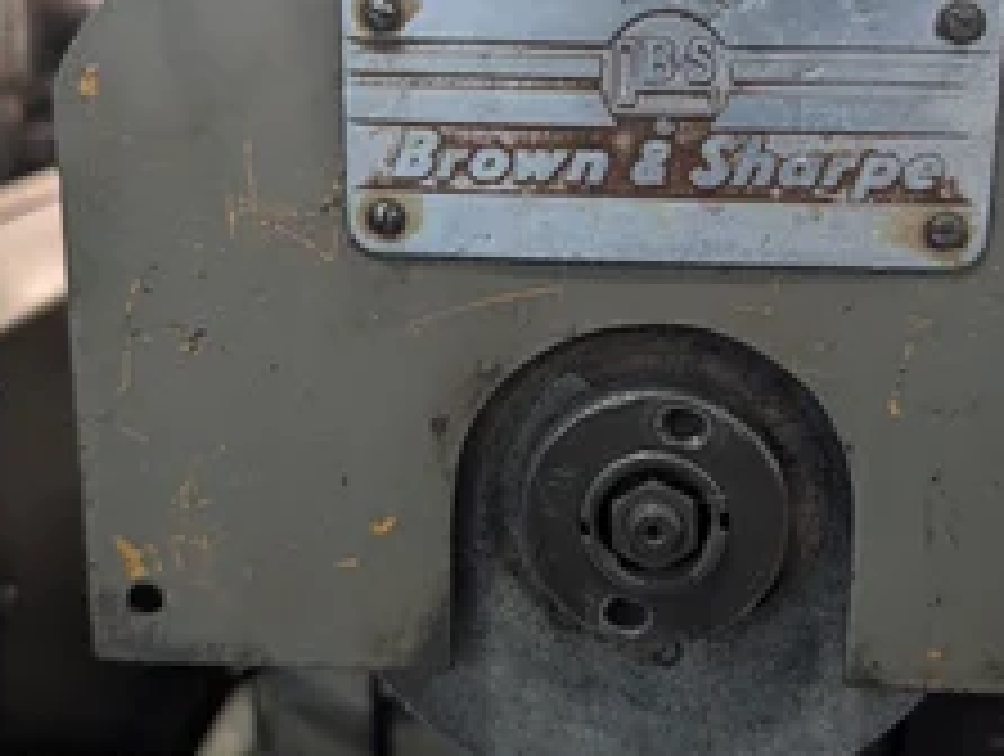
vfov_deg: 33.6
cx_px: 585
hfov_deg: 43.6
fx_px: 1249
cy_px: 313
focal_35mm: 43
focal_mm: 6.9
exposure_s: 1/120
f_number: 1.68
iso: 597
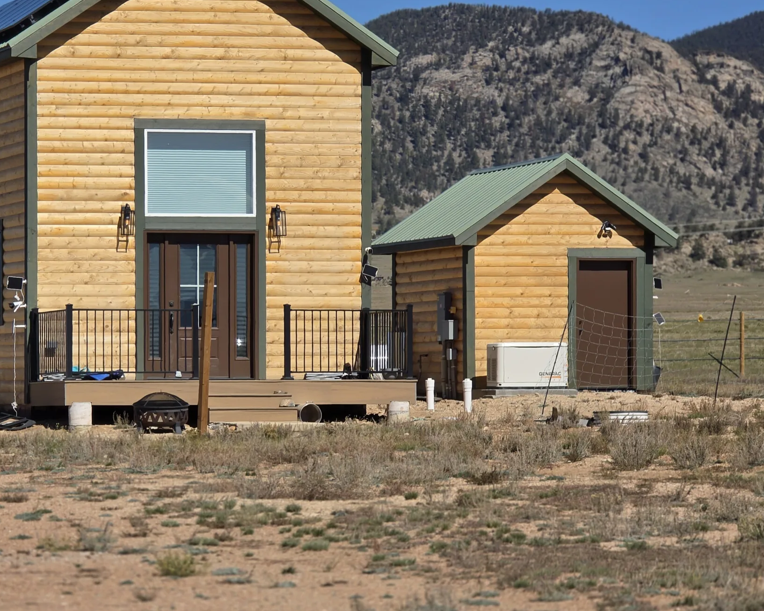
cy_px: 304
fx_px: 3979
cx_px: 206
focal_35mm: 176
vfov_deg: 8.8
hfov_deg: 10.9
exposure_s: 1/2517
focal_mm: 18.6
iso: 64
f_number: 3.4
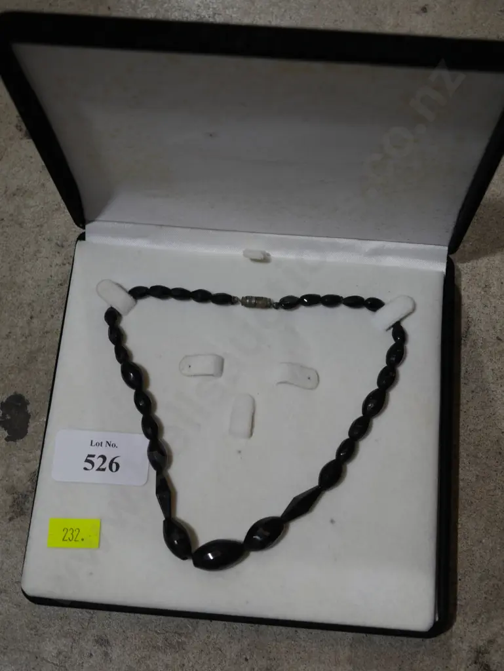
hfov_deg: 27.1
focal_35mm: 54
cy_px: 336
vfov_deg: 35.5
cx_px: 252
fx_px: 1047
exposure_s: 1/80
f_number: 5.3
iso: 200
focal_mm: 27
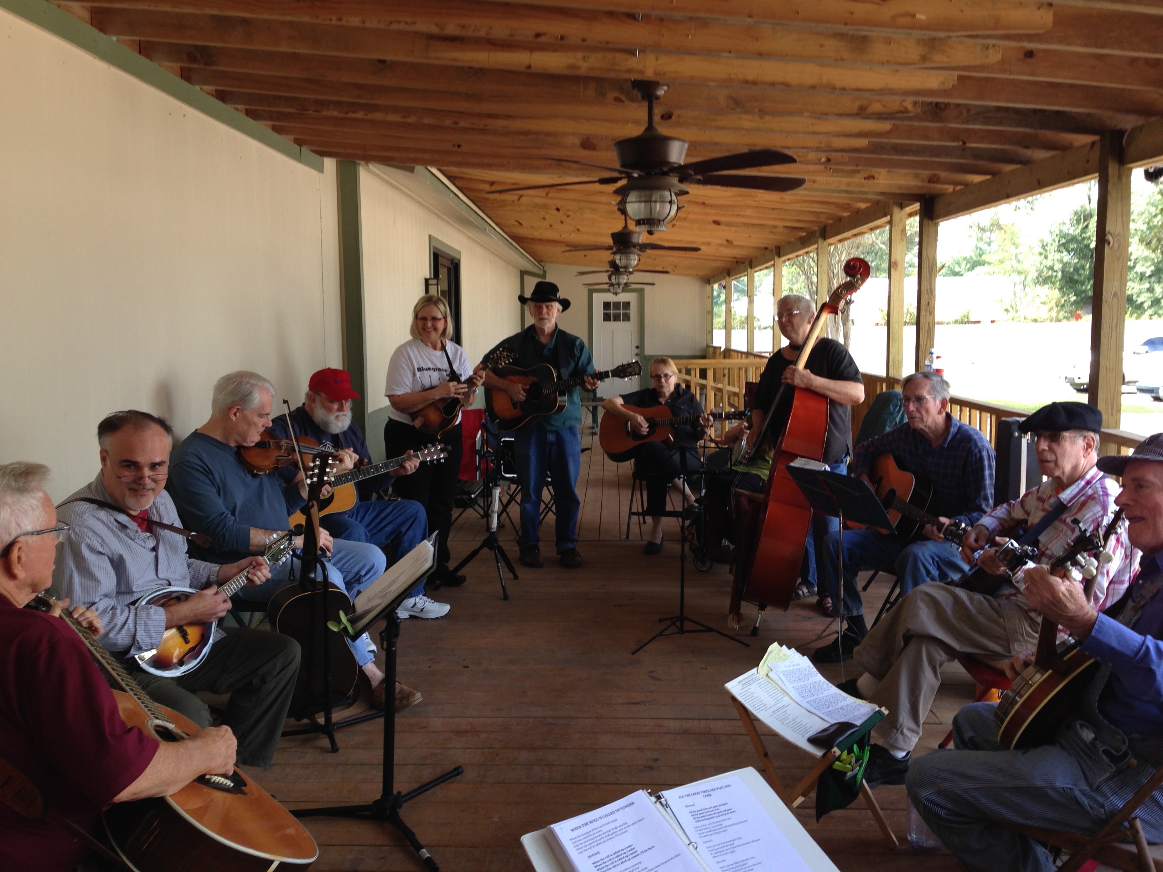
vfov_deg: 42.9
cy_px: 436
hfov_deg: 55.4
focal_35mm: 33
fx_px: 1109
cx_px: 582
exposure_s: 1/60
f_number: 2.4
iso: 50
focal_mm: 4.12
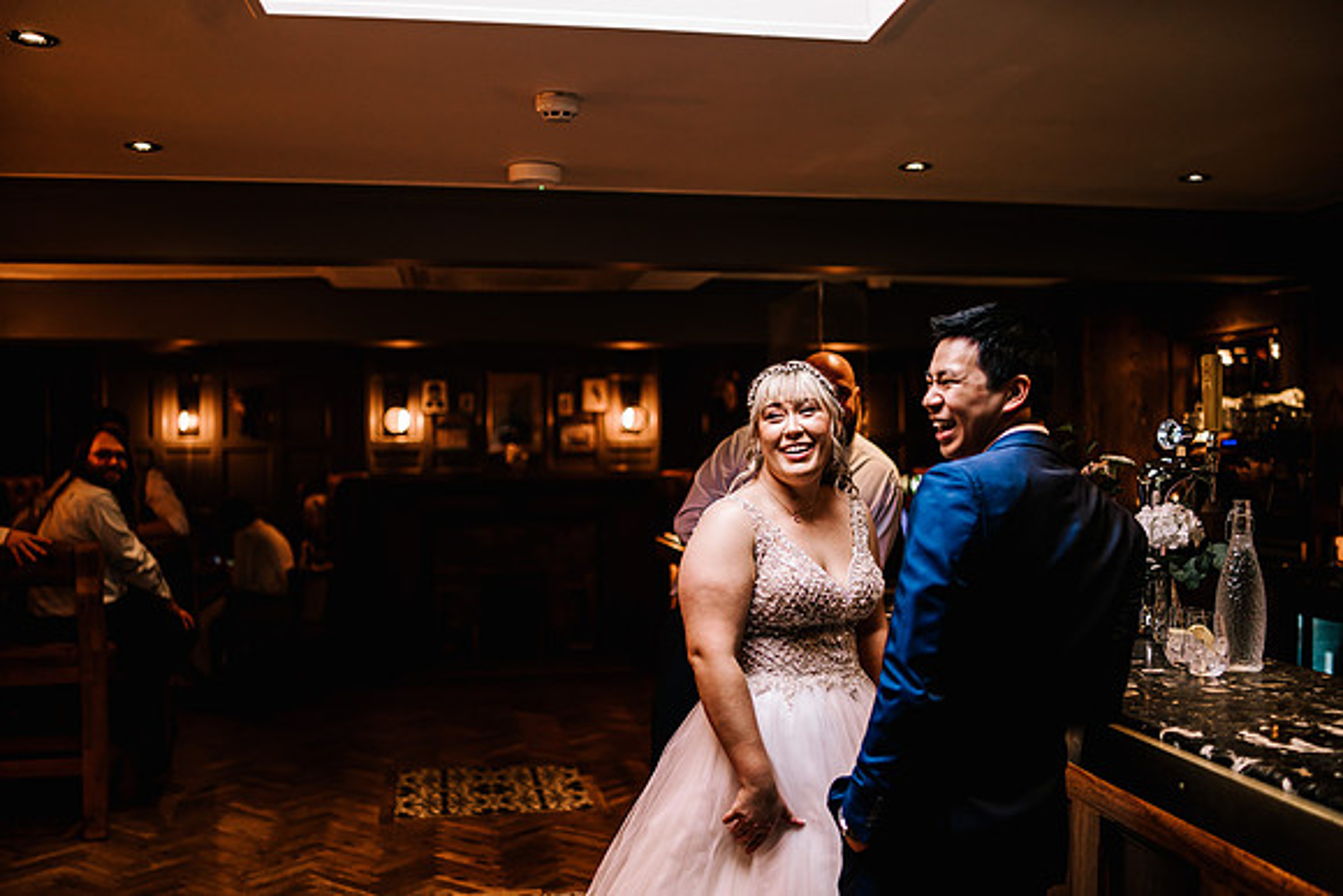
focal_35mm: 35
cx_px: 672
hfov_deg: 54.4
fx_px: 1306
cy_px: 448
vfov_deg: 37.9
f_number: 1.4
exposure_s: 1/500
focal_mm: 35
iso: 500
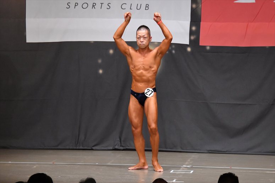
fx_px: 1657
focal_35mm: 217
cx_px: 138
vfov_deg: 6.3
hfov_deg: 9.5
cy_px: 92
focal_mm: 145
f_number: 5.6
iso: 6400
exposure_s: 1/400
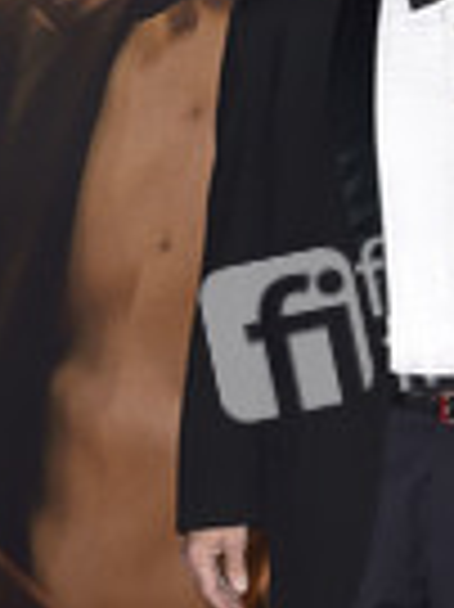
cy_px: 540
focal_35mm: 165
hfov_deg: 8.9
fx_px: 2890
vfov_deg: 11.9
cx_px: 564
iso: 1000
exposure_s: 1/250
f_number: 6.3
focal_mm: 58
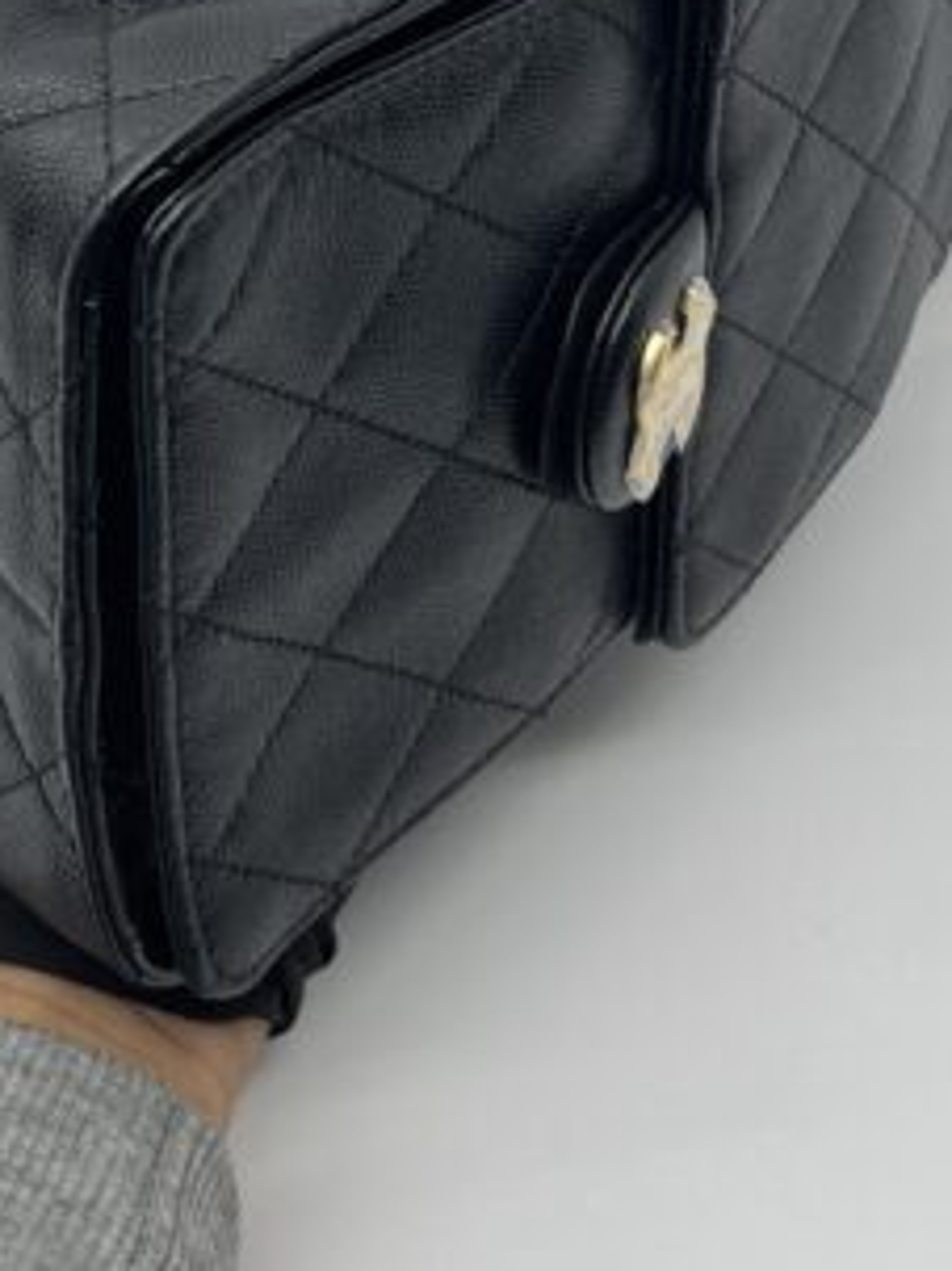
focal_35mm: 88
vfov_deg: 21.5
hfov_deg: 16.6
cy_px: 8
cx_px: 151
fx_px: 3229
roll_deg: +8.3
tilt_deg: -44.8
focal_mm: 5.7
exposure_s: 1/100
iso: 32
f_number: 1.5
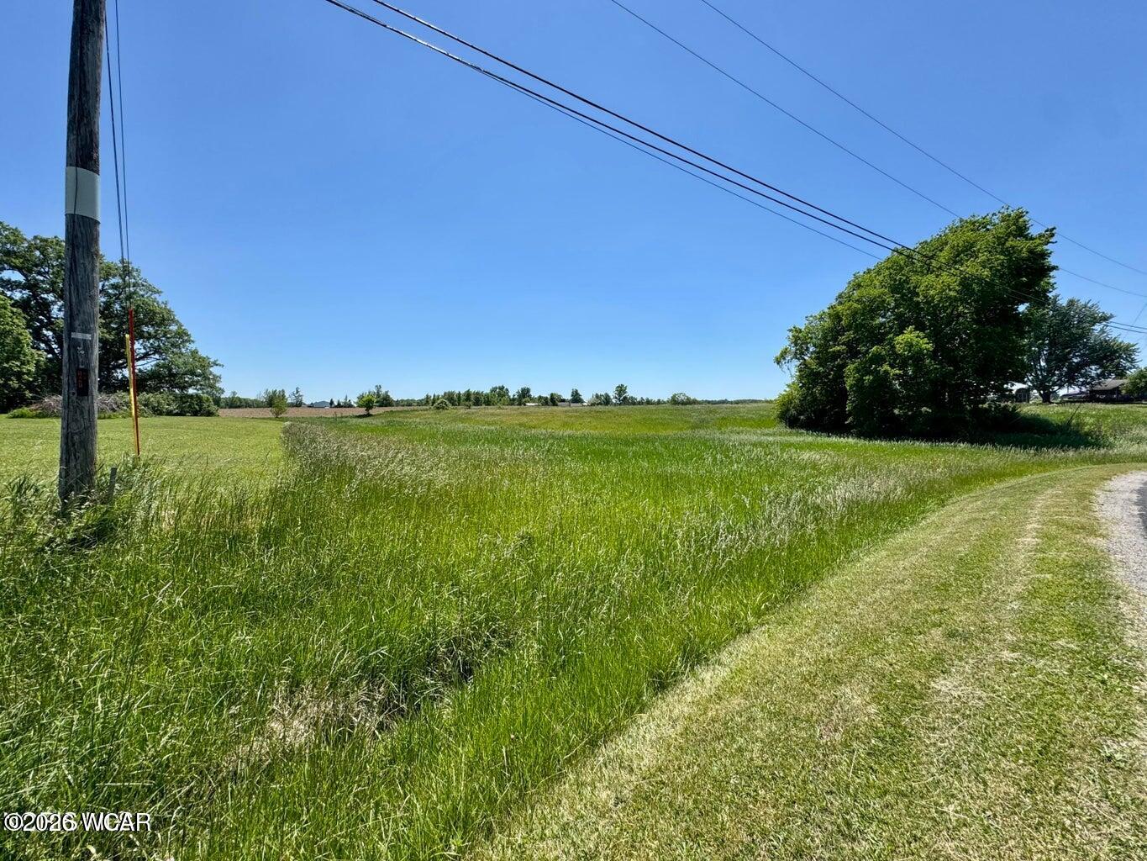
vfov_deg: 85.7
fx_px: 464
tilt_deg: -2.5
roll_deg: -0.4
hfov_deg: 102.1
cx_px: 574
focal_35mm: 14
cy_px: 430
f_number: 2.2
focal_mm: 2.22
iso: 50
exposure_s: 1/2342
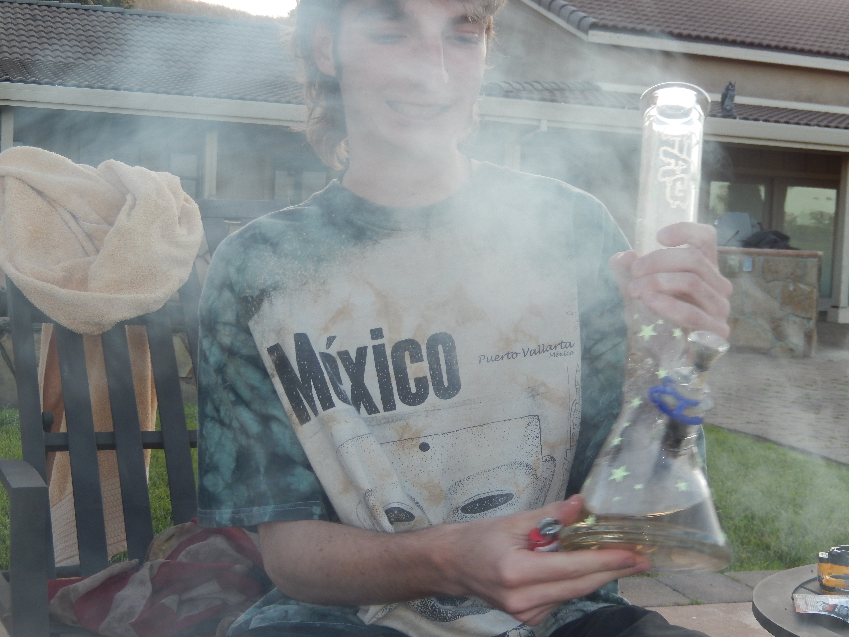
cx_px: 424
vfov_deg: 28.6
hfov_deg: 37.5
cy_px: 318
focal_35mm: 51
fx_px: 1251
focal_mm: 9.2
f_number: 4.5
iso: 125
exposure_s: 1/125
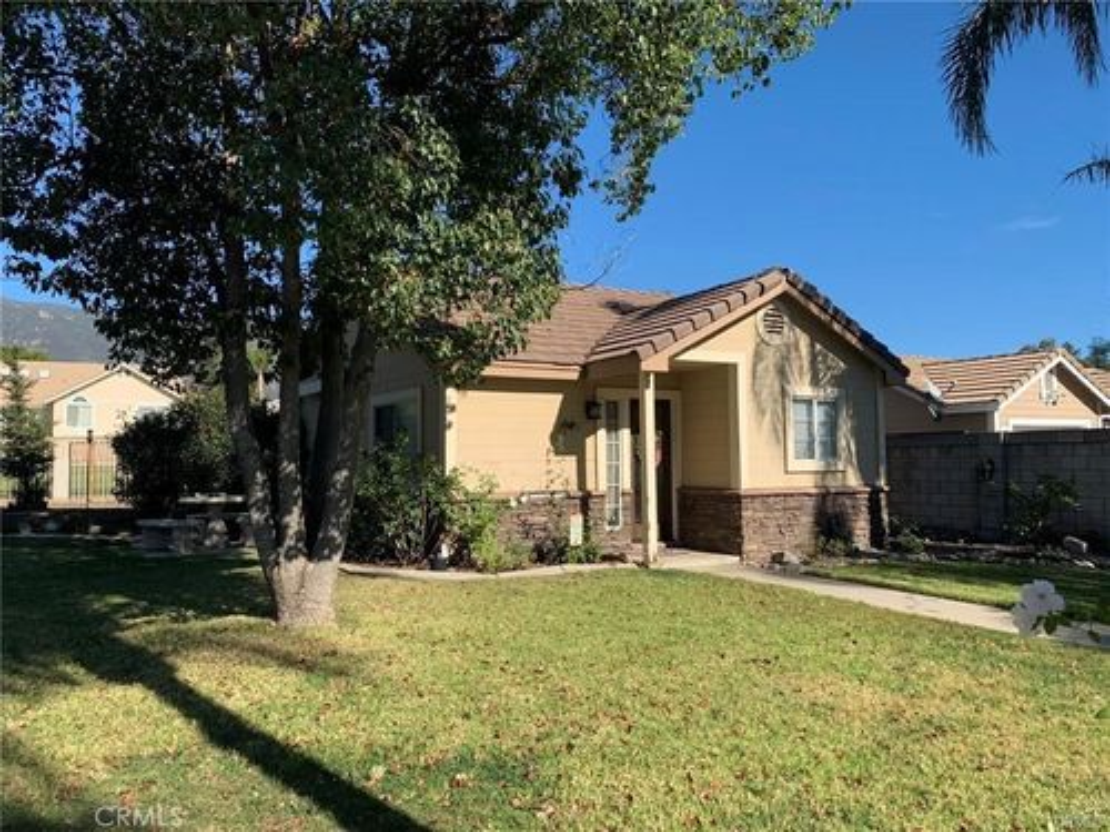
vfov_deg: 53.1
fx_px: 834
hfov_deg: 67.3
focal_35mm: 26
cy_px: 416
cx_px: 555
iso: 25
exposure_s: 1/1634
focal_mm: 4.25
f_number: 1.8
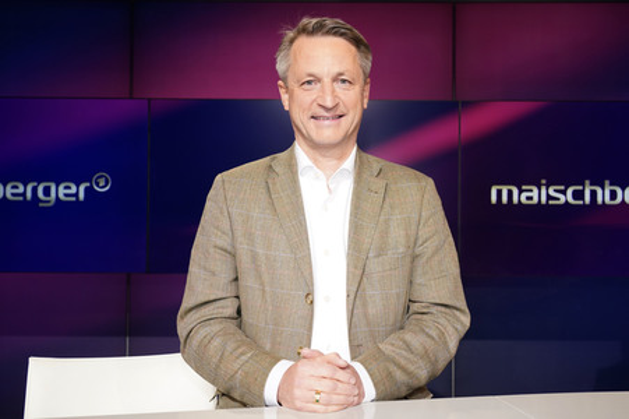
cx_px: 314
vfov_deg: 39.9
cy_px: 210
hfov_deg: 57.3
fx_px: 576
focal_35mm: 33
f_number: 5
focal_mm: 33
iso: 2000
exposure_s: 1/160
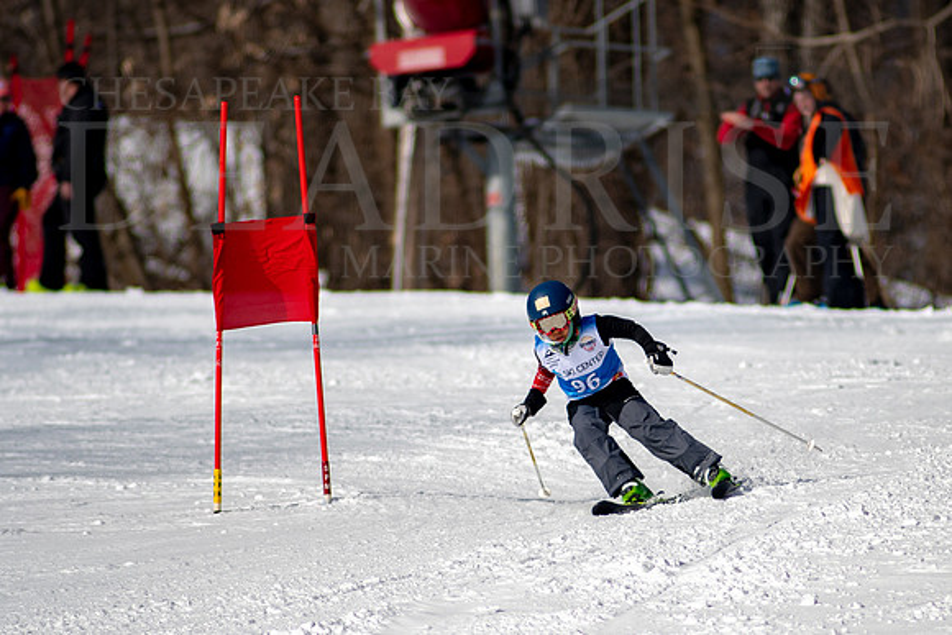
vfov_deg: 2.0
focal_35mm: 676
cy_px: 395
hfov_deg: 3.1
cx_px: 637
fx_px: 17876
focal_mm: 300
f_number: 2.8
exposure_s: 1/6400
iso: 100
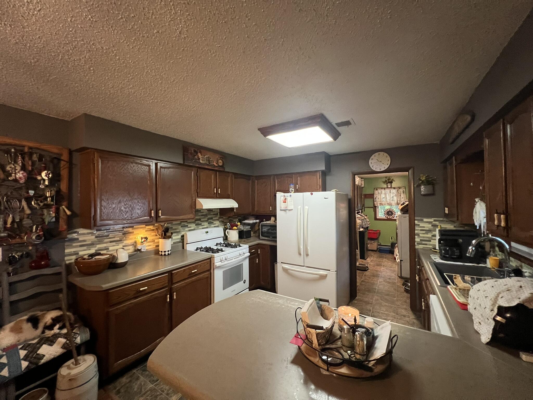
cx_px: 266
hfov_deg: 106.2
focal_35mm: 13
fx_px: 200
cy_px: 200
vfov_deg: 89.9
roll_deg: +0.3
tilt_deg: +1.0
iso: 500
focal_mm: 1.57
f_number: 1.8
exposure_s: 1/60
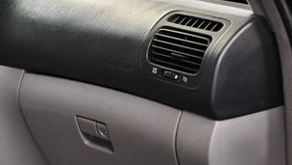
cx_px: -5
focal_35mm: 86
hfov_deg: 23.6
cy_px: 64
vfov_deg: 14.1
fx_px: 666
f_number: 4
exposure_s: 1/100
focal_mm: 26
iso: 3200
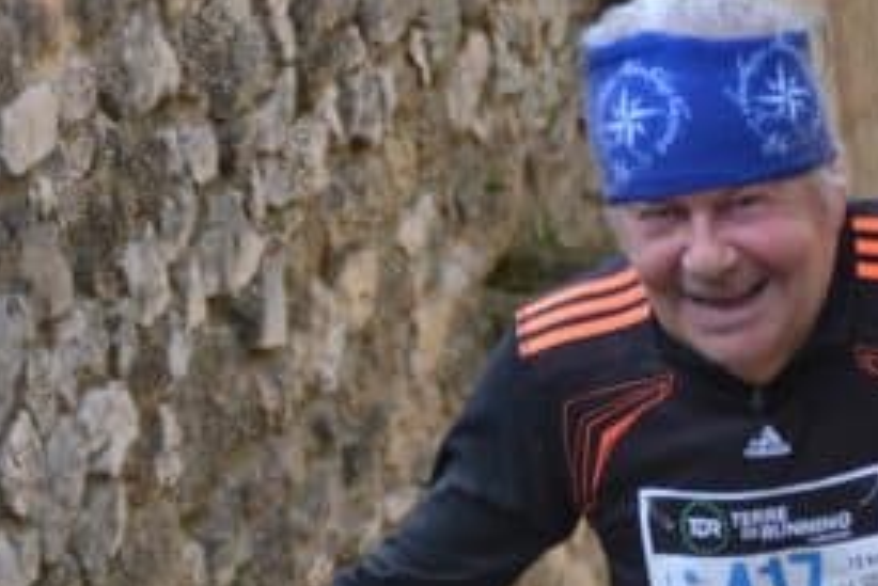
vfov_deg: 4.8
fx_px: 6979
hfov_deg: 7.2
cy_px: 656
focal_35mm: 286
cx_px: 743
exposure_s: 1/500
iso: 450
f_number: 5.3
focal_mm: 68
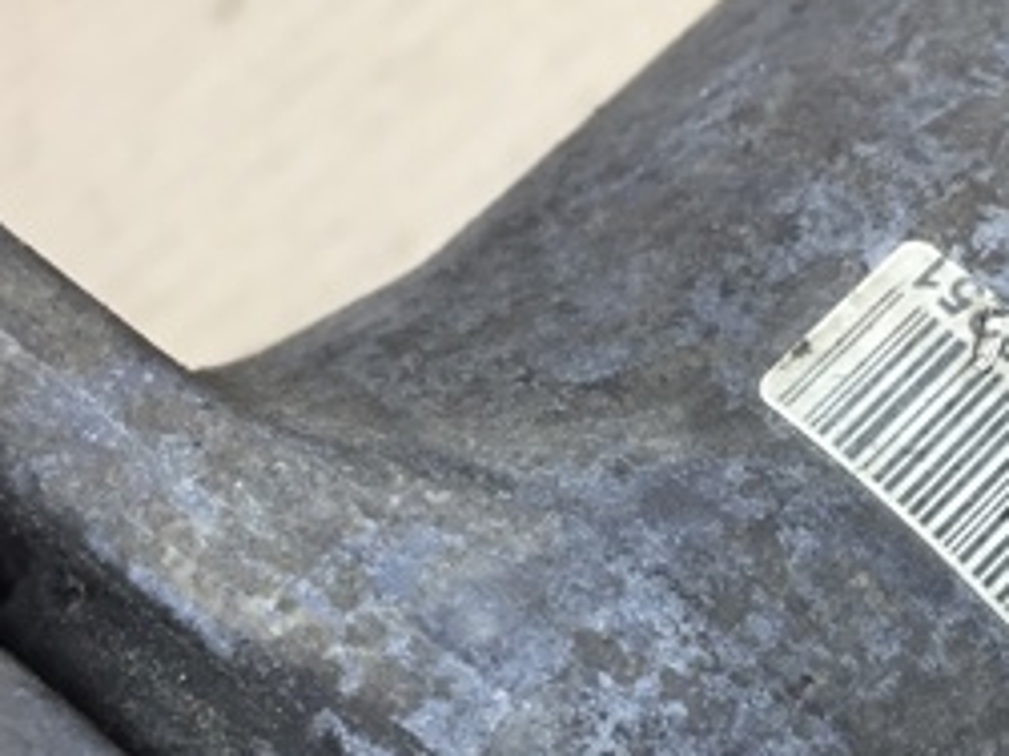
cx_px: 828
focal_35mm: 74
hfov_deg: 25.8
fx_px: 2156
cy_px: 700
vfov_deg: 19.5
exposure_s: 1/33
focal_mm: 4.15
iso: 80
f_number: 2.2
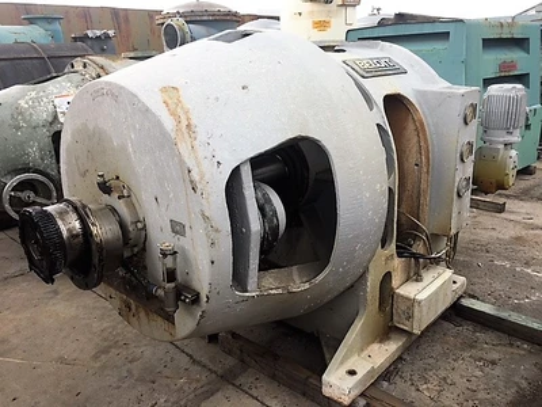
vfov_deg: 48.2
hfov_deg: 61.7
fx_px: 454
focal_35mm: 29
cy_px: 204
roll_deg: +1.2
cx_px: 271
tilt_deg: -17.2
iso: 25
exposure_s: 1/127
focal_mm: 4.15
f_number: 2.2
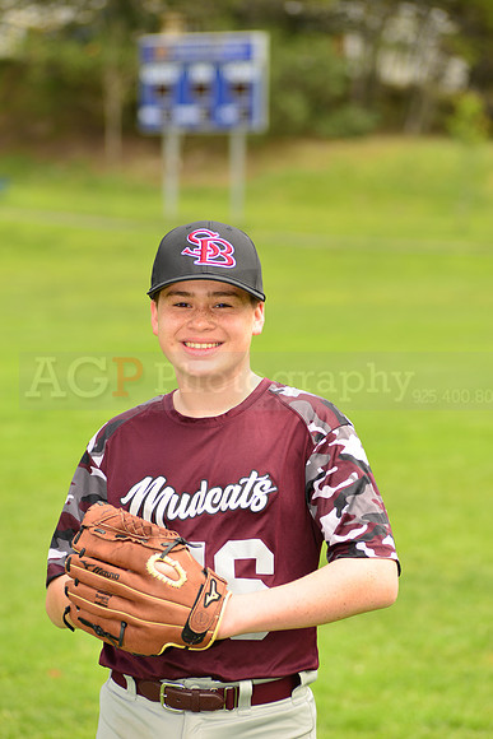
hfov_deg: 11.0
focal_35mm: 125
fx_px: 2566
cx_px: 246
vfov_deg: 16.4
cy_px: 370
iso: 100
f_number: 5
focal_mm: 125
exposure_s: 1/250
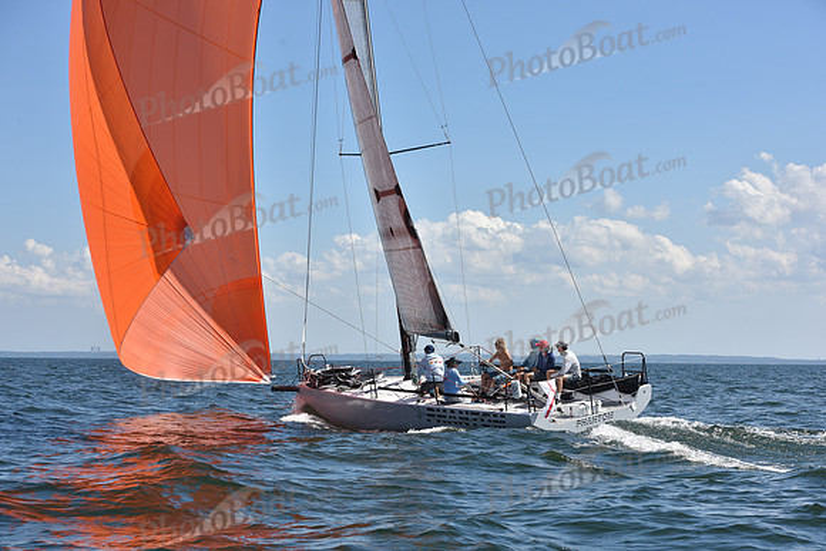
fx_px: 1606
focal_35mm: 70
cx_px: 413
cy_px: 276
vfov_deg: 19.5
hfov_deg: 28.8
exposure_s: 1/1250
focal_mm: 70
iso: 320
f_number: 9
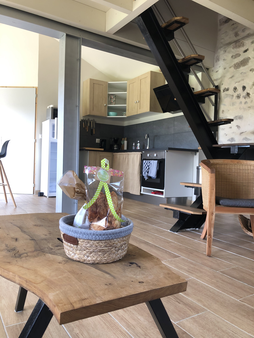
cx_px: 127
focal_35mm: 28
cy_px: 169
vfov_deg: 63.4
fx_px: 274
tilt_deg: -1.0
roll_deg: -1.8
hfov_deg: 49.7
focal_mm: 3.99
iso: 20
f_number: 1.8
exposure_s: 1/40
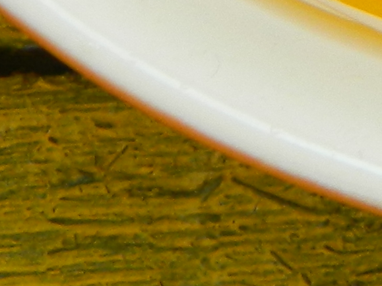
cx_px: 1205
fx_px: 8484
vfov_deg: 1.9
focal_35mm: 769
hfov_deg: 2.5
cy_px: -611
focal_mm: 18.6
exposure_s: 1/60
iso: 80
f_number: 4.5
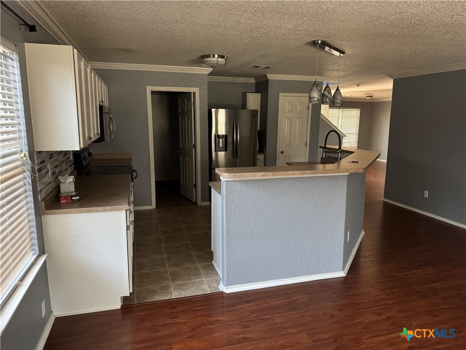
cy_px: 175
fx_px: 323
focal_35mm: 24
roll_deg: -0.6
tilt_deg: -11.5
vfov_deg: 56.8
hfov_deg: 71.6
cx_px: 233
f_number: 1.78
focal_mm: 6.76
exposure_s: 1/40
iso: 800
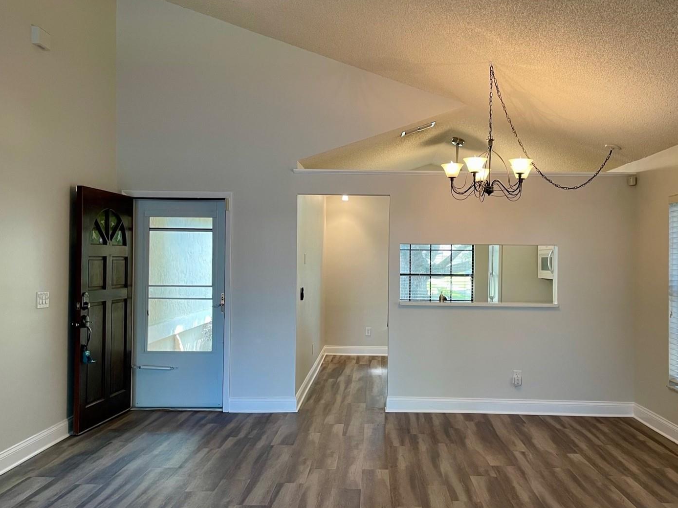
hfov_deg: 59.9
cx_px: 367
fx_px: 587
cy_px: 258
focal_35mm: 30
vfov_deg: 46.8
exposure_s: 1/60
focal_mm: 4.2
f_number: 1.6
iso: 80
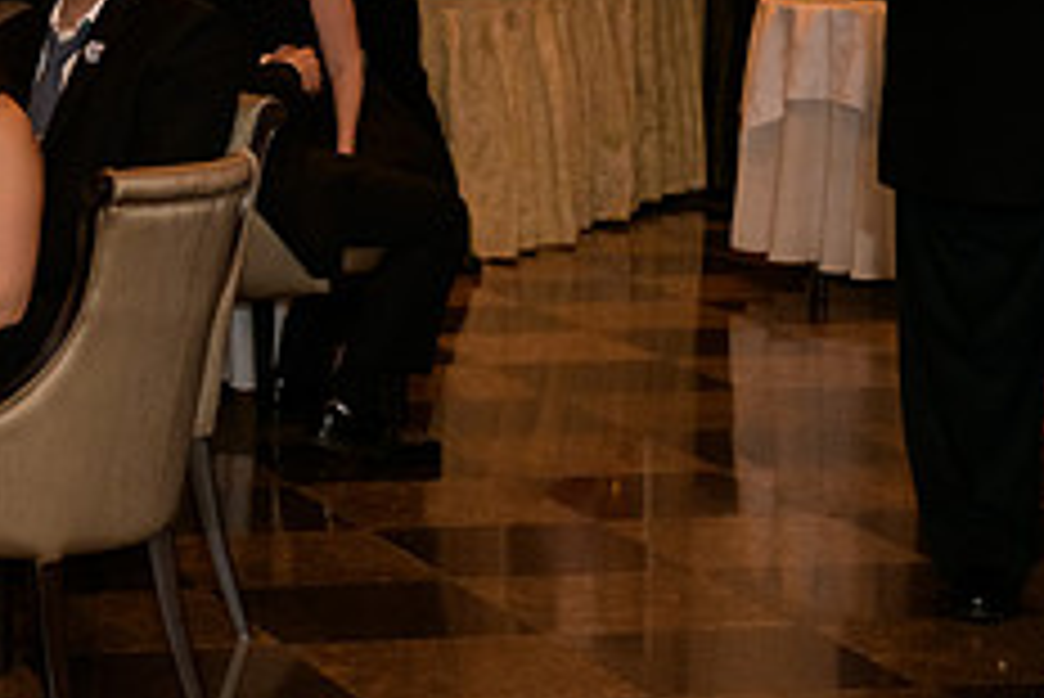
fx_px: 4207
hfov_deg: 13.7
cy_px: 128
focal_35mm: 145
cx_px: -212
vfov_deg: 9.5
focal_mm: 58
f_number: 3.2
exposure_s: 1/100
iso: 1600
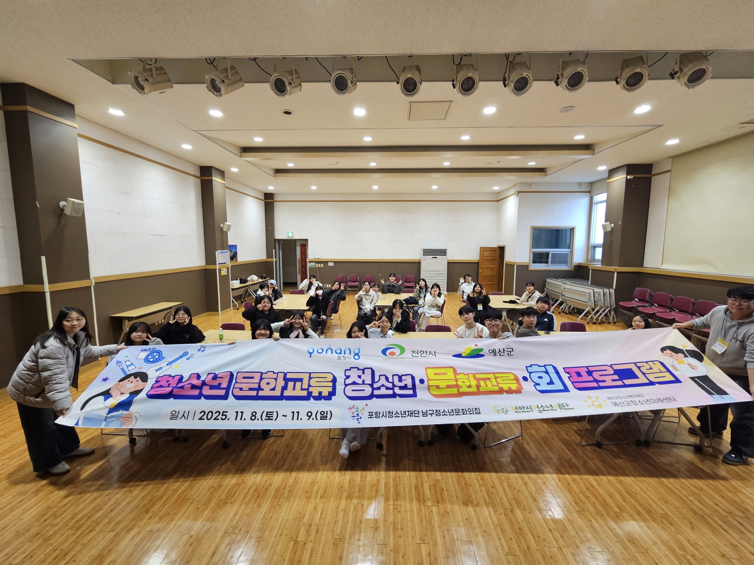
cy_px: 282
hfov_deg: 106.2
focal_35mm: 13
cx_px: 377
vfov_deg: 89.9
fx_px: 283
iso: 160
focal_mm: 2.2
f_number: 2.2
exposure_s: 1/60
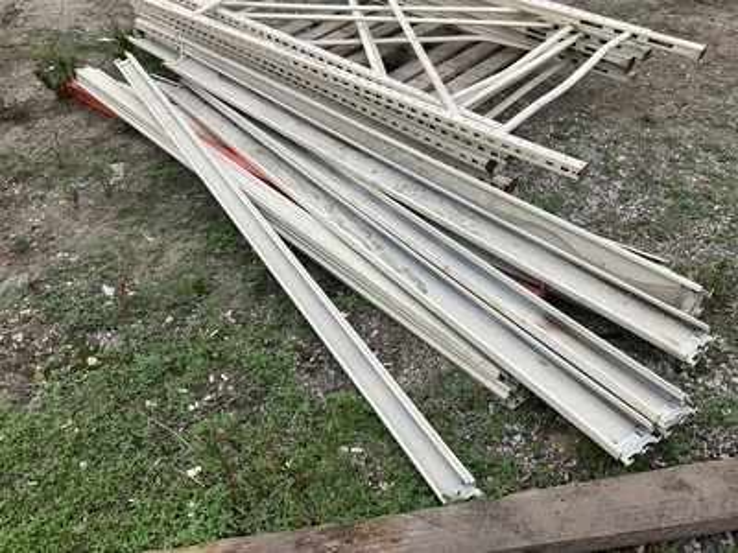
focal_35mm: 29
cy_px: 276
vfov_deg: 48.2
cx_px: 369
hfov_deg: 61.7
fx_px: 618
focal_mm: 3
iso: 25
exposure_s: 1/898
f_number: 1.8
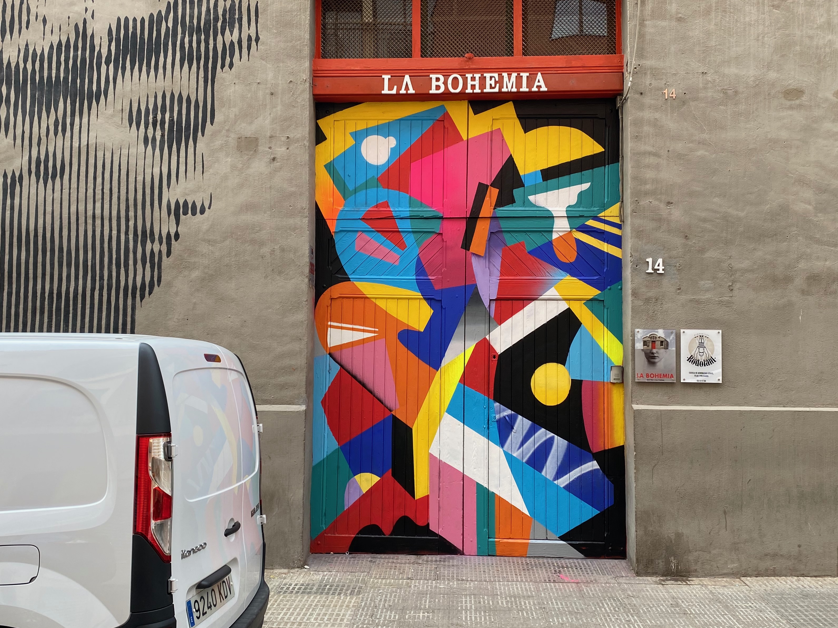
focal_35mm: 33
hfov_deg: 55.4
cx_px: 418
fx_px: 799
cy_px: 312
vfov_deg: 42.9
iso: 32
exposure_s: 1/249
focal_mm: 4.25
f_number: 1.8
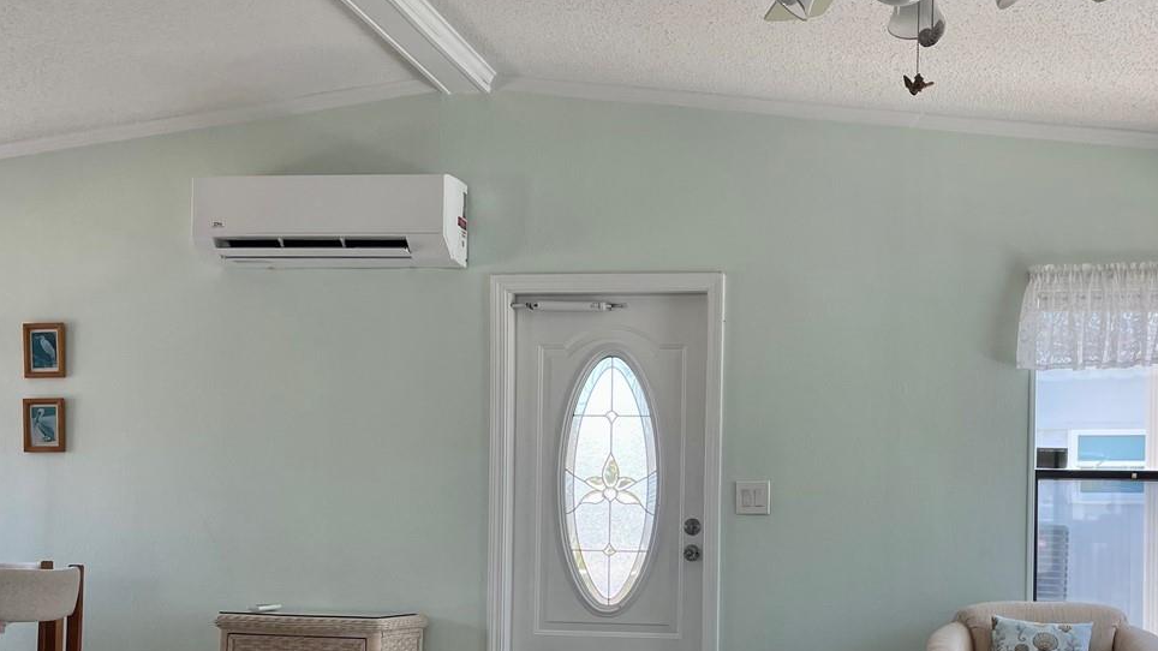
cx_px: 708
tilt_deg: +0.0
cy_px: 533
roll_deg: -0.5
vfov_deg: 24.9
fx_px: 1443
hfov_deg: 43.5
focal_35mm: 47
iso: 32
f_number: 1.6
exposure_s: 1/124
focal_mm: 4.2
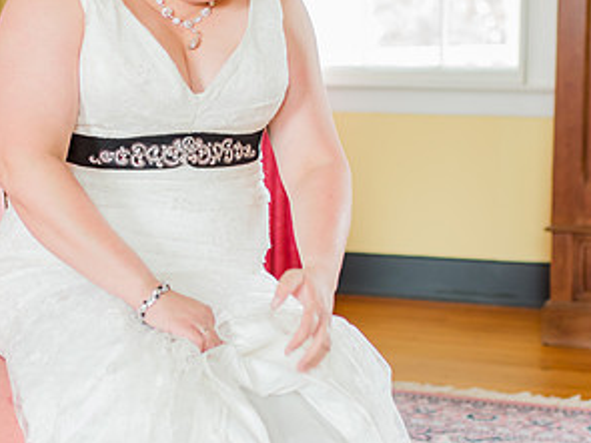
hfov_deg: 25.3
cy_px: 255
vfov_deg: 19.1
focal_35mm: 77
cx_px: 297
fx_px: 1314
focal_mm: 35
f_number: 2
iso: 800
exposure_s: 1/100
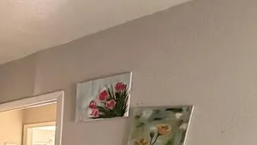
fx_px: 320
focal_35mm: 47
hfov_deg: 32.1
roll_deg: +1.2
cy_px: 211
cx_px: -84
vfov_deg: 21.7
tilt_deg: -8.1
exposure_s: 1/60
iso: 500
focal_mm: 2.22
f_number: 2.2
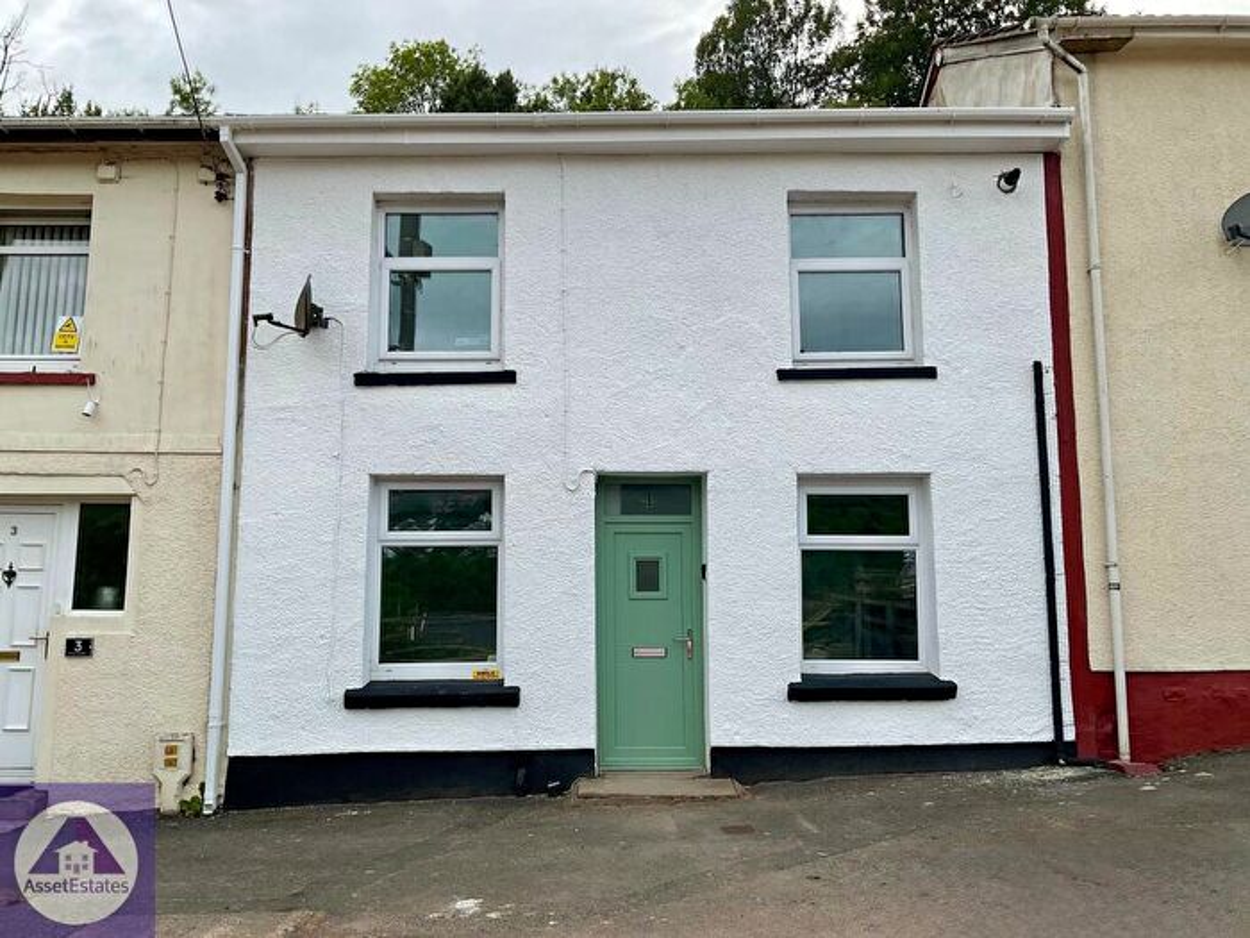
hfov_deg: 61.7
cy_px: 469
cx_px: 625
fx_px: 1047
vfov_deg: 48.2
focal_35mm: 29
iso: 16
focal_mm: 3
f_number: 1.8
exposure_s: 1/1412
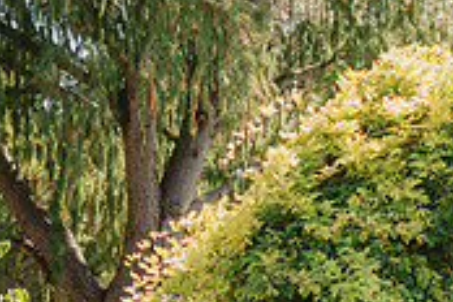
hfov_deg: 7.1
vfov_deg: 4.8
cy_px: 391
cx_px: 745
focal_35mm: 283
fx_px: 3561
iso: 50
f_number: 1.8
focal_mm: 85
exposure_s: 1/1000
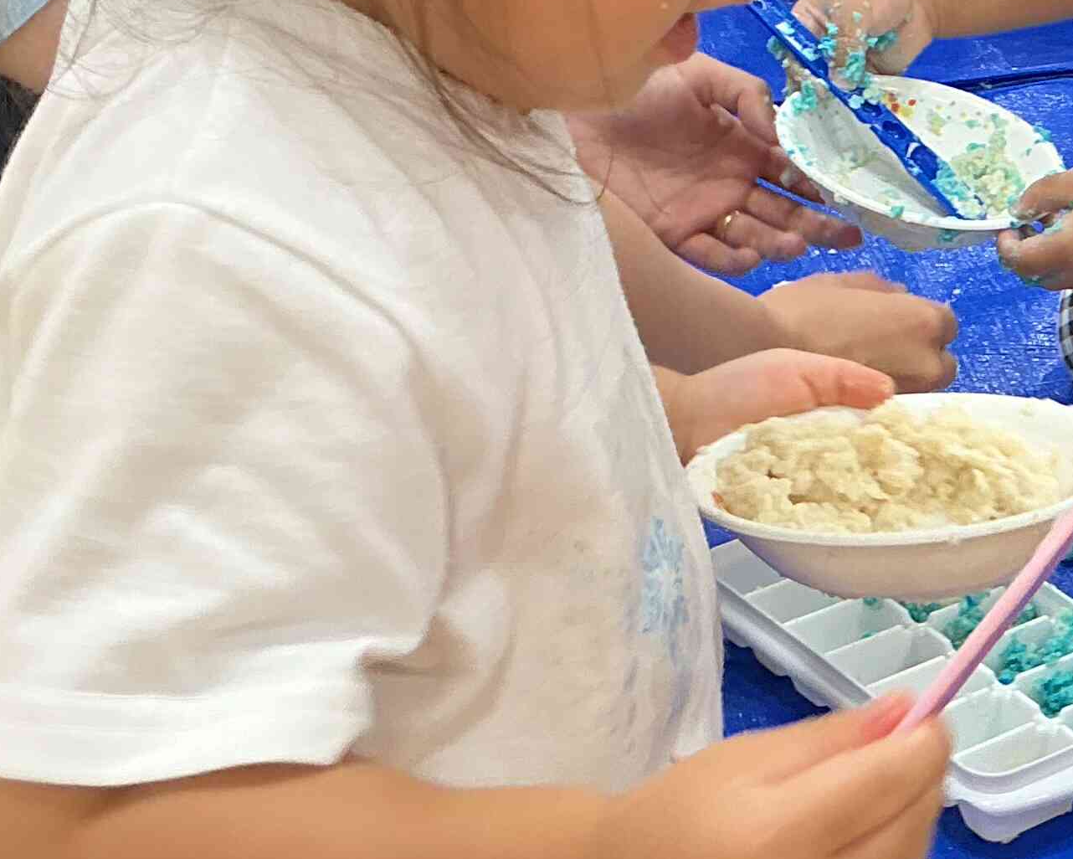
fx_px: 2827
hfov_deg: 20.0
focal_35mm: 89
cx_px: 1320
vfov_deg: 17.2
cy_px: 610
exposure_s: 1/50
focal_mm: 3
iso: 40
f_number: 1.8
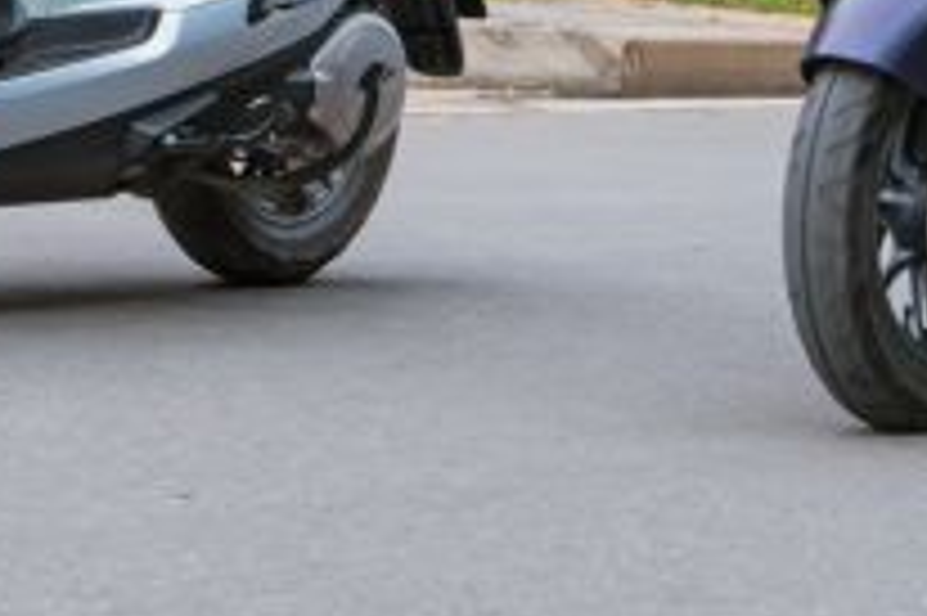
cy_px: -618
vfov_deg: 7.6
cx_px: 227
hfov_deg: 11.8
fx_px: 4477
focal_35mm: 174
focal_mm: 35
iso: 1250
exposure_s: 1/500
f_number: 5.6
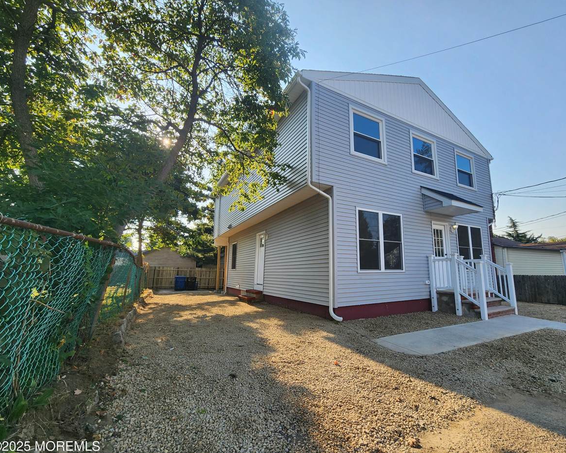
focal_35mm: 14
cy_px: 233
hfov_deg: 100.5
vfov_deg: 88.0
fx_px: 235
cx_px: 303
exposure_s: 1/866
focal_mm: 2.2
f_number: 2.2
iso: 50
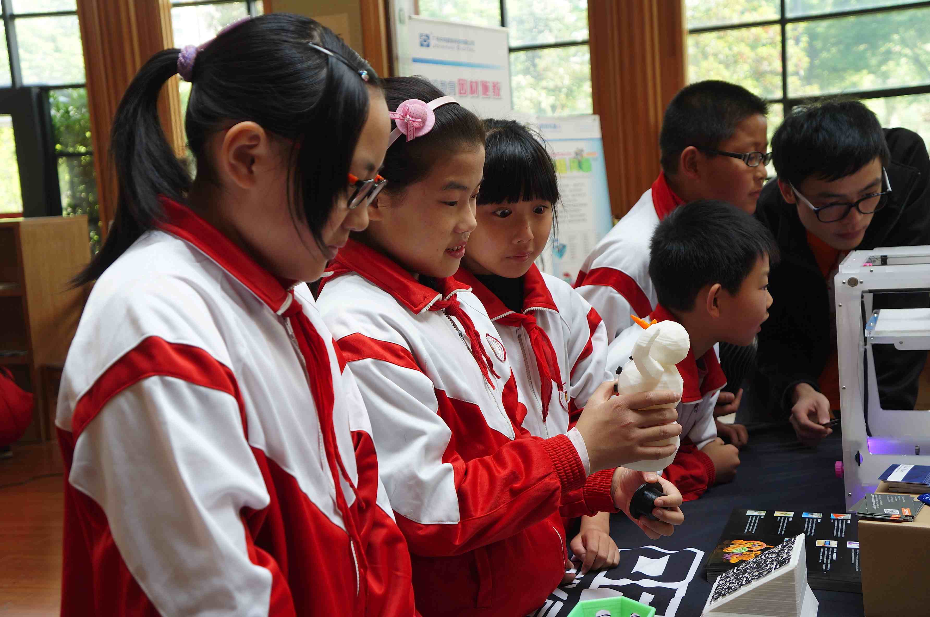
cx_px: 465
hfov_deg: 42.4
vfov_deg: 28.9
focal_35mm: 46
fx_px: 1200
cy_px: 308
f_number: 4.5
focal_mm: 31
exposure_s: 1/80
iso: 200
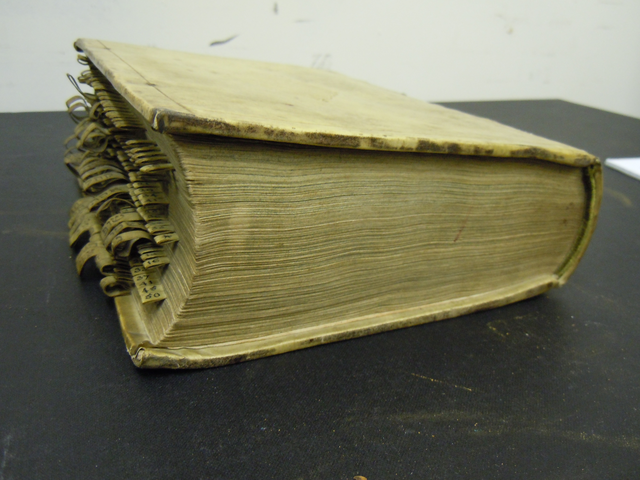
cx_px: 320
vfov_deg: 46.8
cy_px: 240
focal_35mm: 30
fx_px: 555
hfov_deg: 60.0
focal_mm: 5.4
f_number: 3.5
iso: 400
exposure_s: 1/10
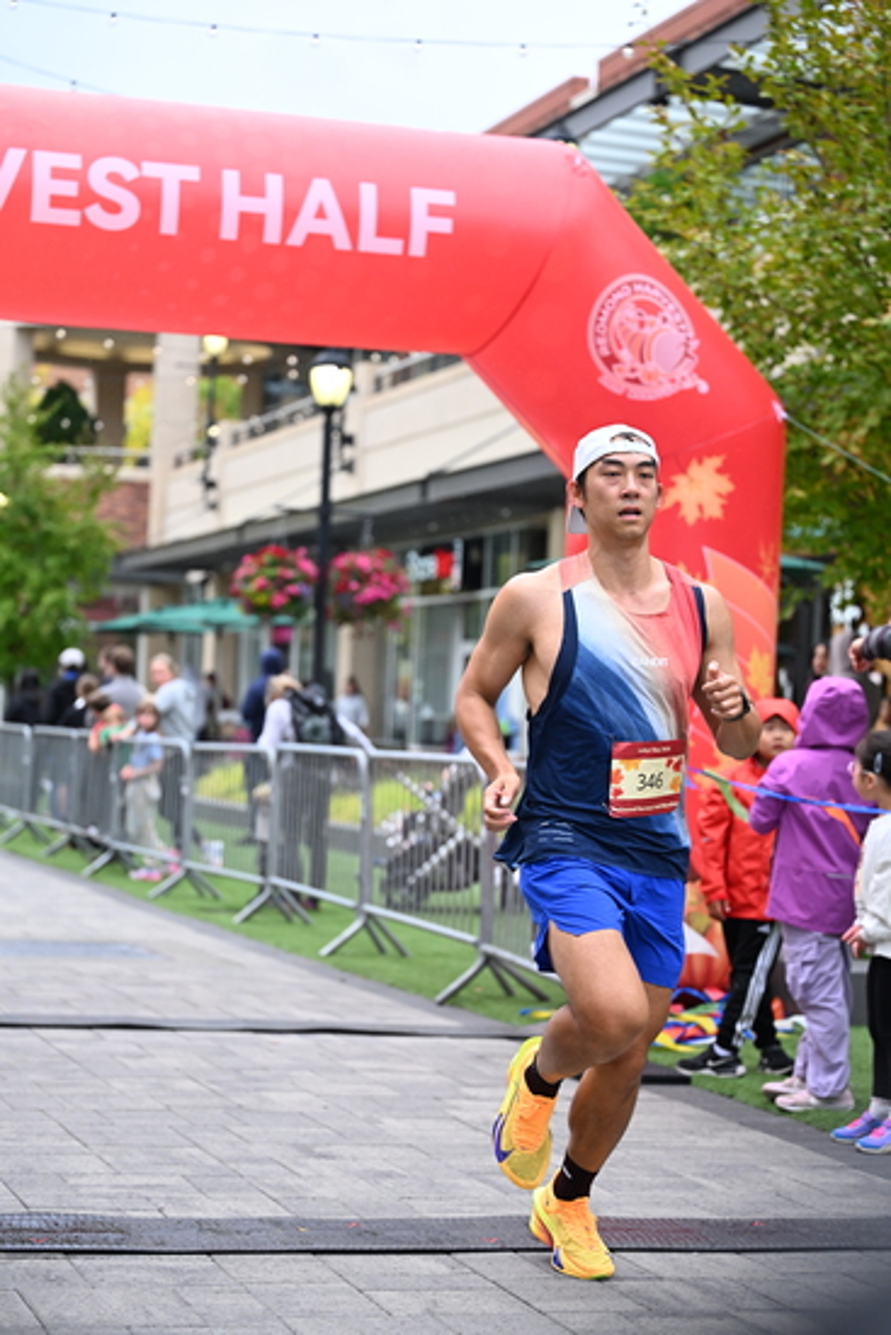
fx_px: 2597
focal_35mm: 70
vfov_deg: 28.8
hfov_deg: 19.5
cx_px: 446
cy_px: 668
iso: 1250
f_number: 2.8
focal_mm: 70
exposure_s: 1/2000
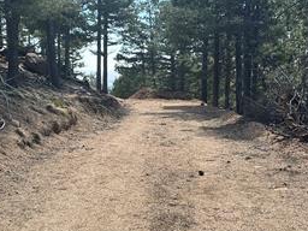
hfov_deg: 32.2
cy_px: 151
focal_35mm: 60
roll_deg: +0.2
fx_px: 534
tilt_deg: -10.9
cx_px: 140
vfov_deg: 24.3
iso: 80
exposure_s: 1/918
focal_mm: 6.86
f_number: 1.78
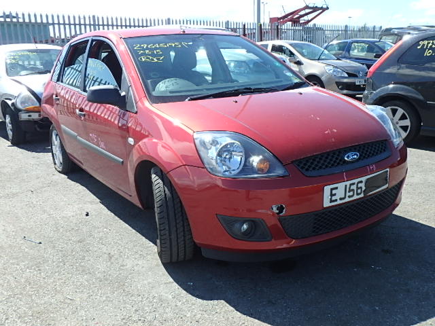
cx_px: 218
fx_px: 427
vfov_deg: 41.8
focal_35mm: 34
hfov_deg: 54.0
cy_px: 163
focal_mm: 6
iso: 125
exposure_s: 1/320
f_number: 4.9
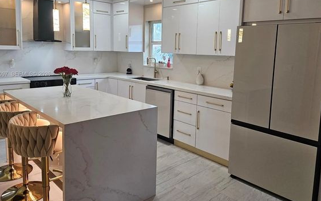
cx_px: 163
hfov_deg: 64.6
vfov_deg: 42.8
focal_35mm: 29
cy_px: 74
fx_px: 254
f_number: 1.8
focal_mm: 5
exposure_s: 1/120
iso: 160
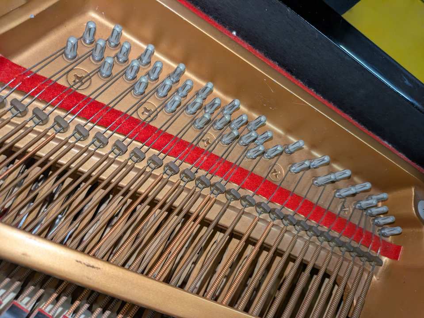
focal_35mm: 25
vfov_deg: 54.9
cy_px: 159
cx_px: 212
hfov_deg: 69.4
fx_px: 306
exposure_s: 1/120
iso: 169
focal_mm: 5.43
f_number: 1.89
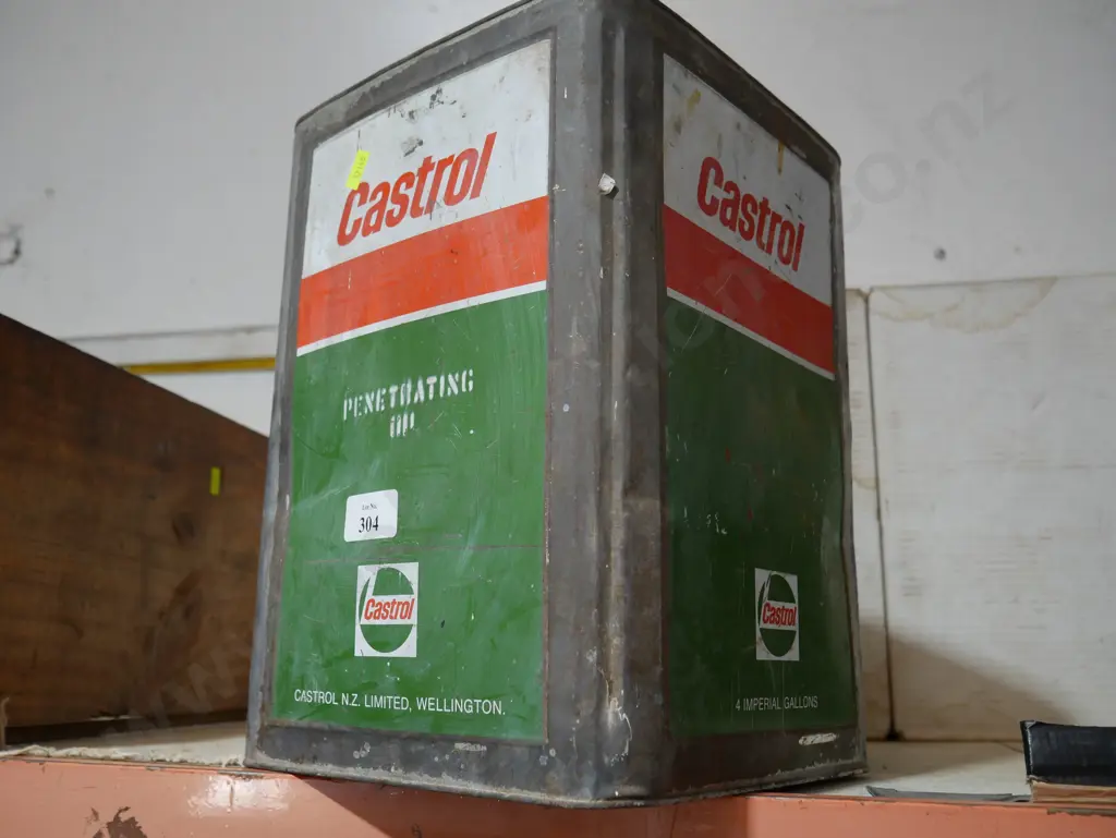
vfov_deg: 44.2
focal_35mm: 32
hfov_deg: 56.8
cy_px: 419
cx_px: 558
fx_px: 1032
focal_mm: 16
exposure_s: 1/60
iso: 320
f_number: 3.6
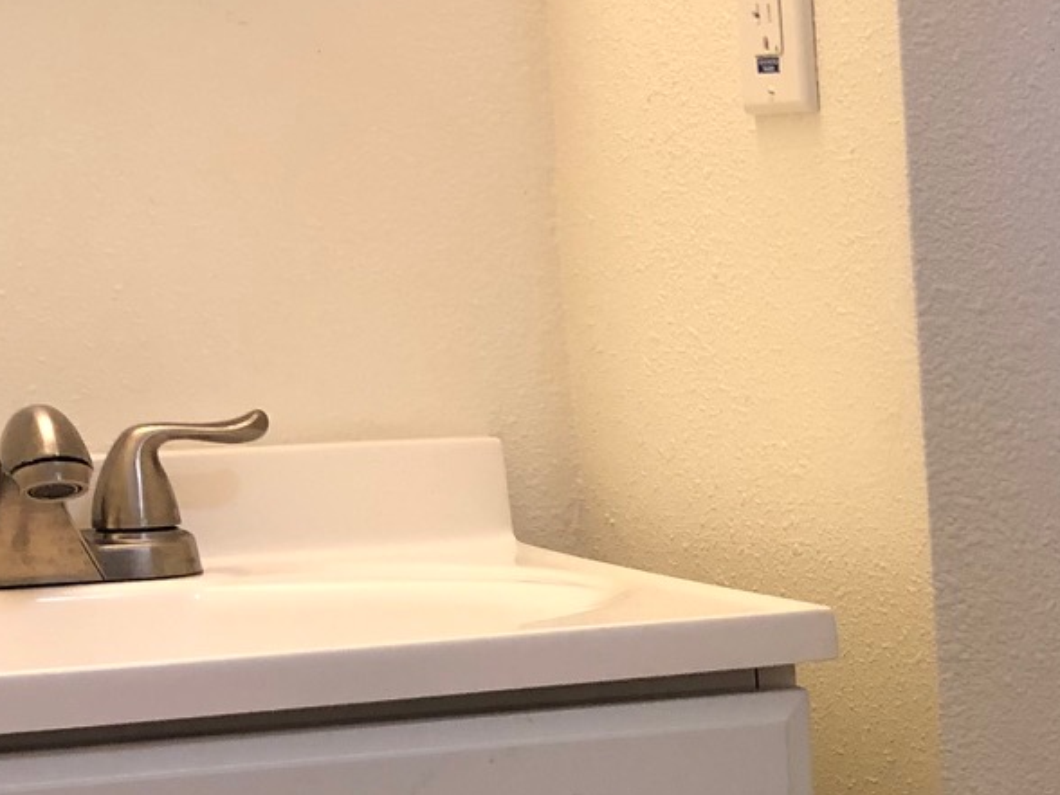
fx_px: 2940
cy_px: 853
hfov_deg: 18.6
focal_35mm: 96
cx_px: 1478
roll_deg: +1.2
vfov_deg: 15.1
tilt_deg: -12.1
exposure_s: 1/24
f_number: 1.8
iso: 40
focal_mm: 3.99
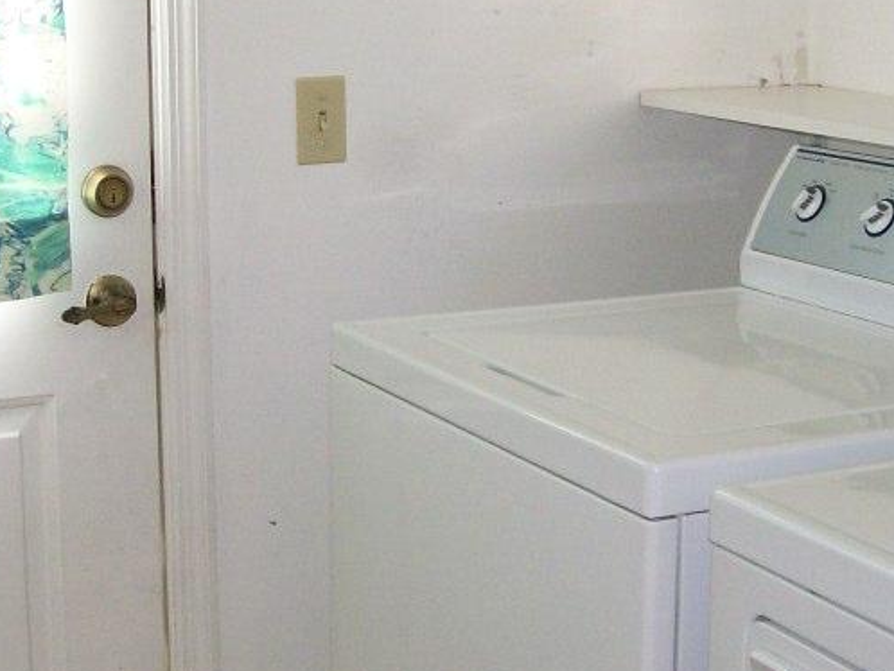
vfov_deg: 19.8
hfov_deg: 26.3
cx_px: 382
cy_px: 179
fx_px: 1912
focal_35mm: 74
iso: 140
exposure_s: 1/64
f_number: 2.7
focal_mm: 6
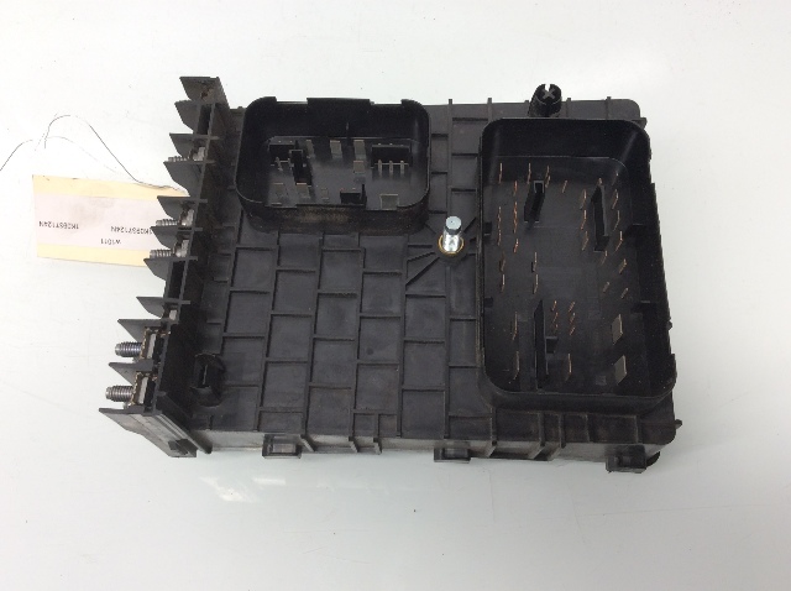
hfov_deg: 56.9
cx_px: 396
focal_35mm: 32
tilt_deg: -65.6
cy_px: 296
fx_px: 730
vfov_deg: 44.1
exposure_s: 1/24
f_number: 2.4
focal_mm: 3.3
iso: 32
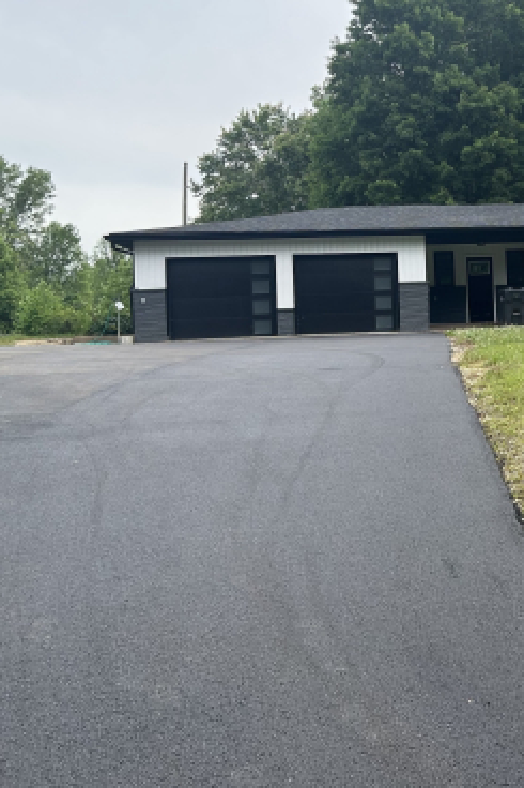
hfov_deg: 25.8
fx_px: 1071
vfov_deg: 40.1
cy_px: 298
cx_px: 553
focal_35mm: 49
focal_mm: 5.7
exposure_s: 1/1395
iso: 50
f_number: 1.5
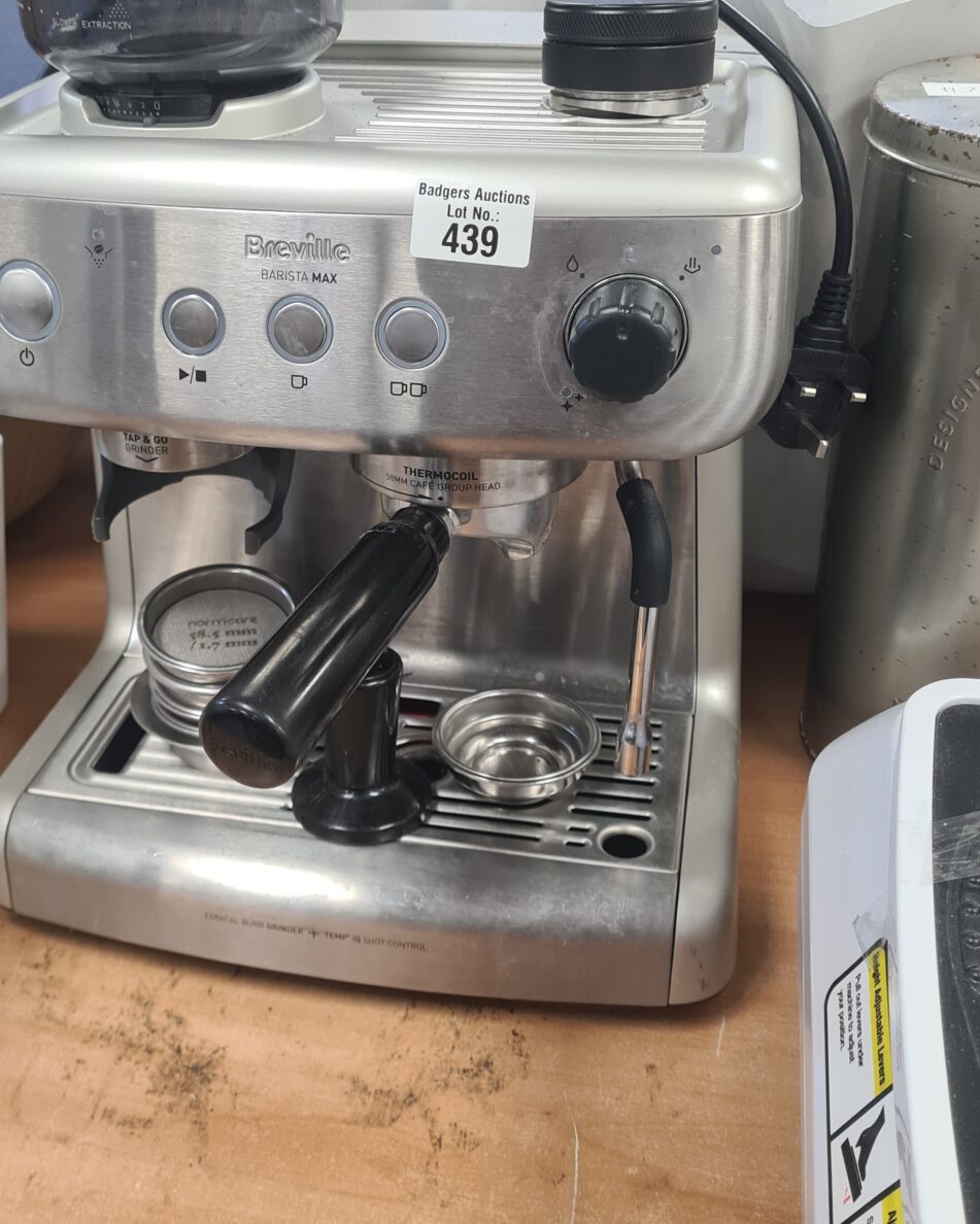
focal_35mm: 41
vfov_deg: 44.7
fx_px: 1486
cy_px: 535
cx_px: 371
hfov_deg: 36.3
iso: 160
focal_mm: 5.4
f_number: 1.8
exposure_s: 1/50
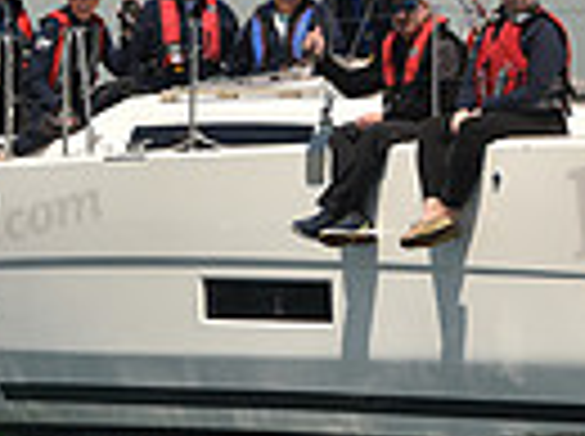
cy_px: -29
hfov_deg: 2.7
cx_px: 338
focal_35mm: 731
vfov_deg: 2.0
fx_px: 12331
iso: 250
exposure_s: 1/800
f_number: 6.3
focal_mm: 170
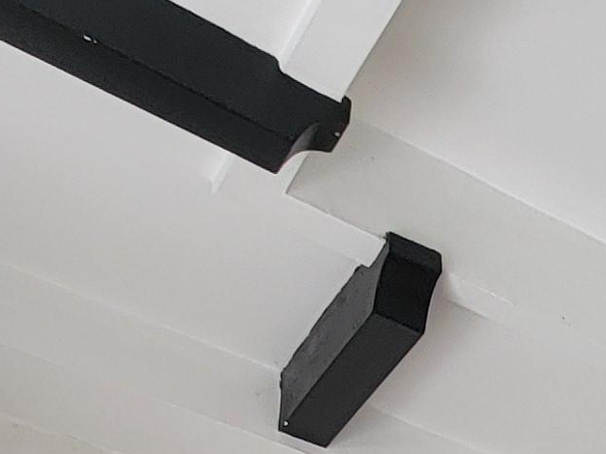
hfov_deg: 18.1
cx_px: 1123
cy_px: 1250
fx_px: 1453
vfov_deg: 12.0
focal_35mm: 83
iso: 50
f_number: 2.2
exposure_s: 1/170
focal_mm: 2.2
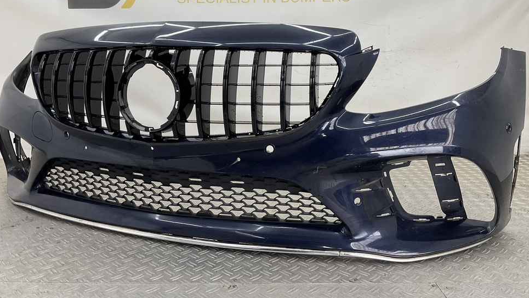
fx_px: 463
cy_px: 105
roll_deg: -1.1
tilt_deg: -7.8
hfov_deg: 59.5
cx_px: 263
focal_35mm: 33
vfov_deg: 35.4
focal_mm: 3
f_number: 1.8
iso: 25
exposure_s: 1/120
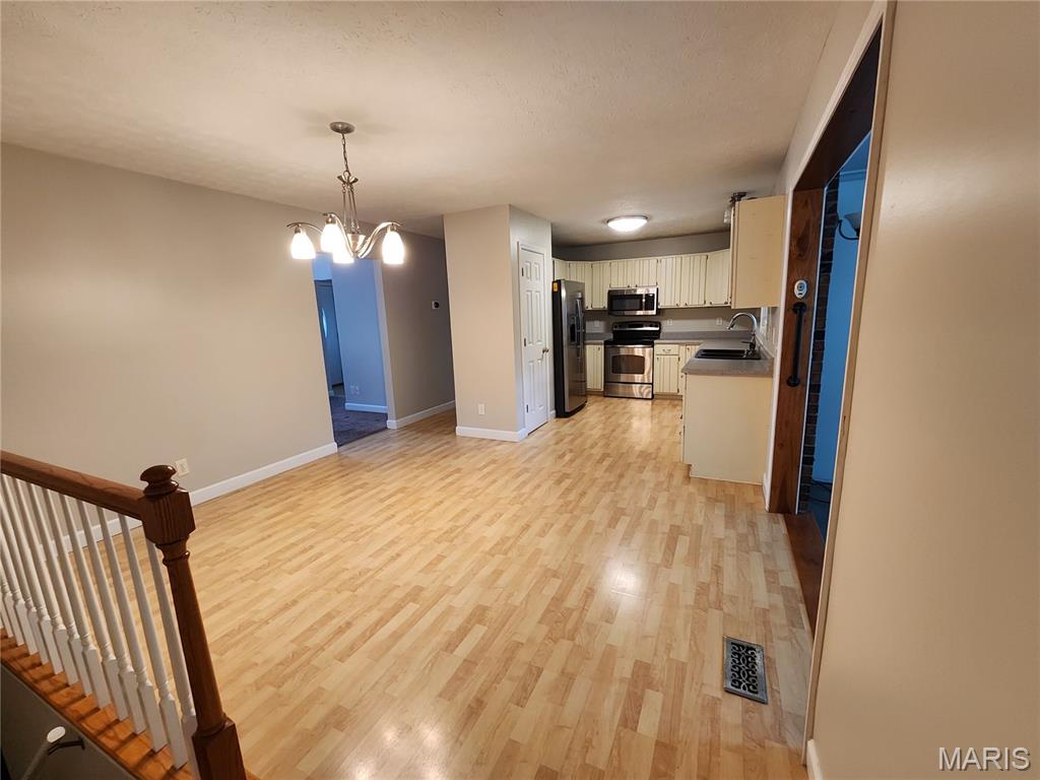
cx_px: 520
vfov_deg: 89.9
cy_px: 390
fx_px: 391
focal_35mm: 13
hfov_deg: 106.2
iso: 250
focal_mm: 2.2
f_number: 2.2
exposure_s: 1/60
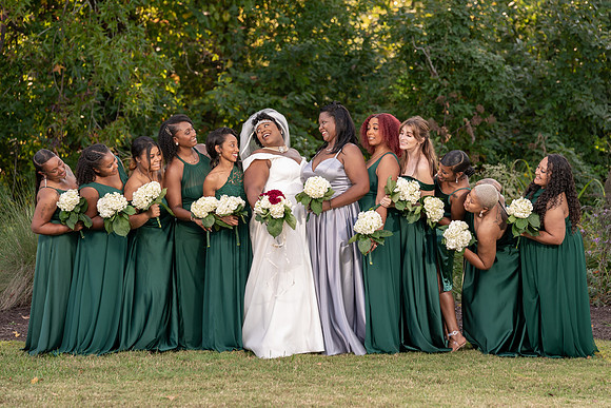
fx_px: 2579
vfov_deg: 9.0
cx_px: 309
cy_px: 207
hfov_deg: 13.5
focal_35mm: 152
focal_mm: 147
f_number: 4
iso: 160
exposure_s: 1/200
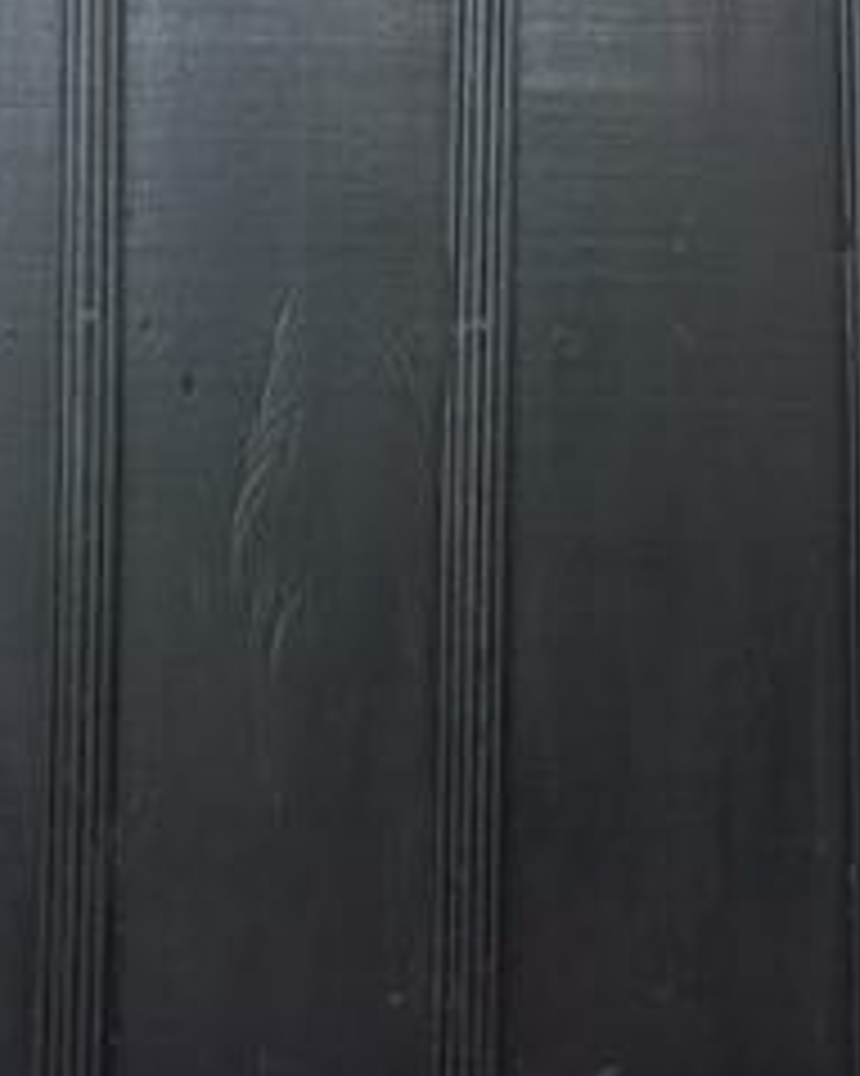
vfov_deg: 27.9
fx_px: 2165
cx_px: 666
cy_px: 574
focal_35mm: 68
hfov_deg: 22.2
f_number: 1.6
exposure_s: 1/601
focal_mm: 5.96
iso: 50
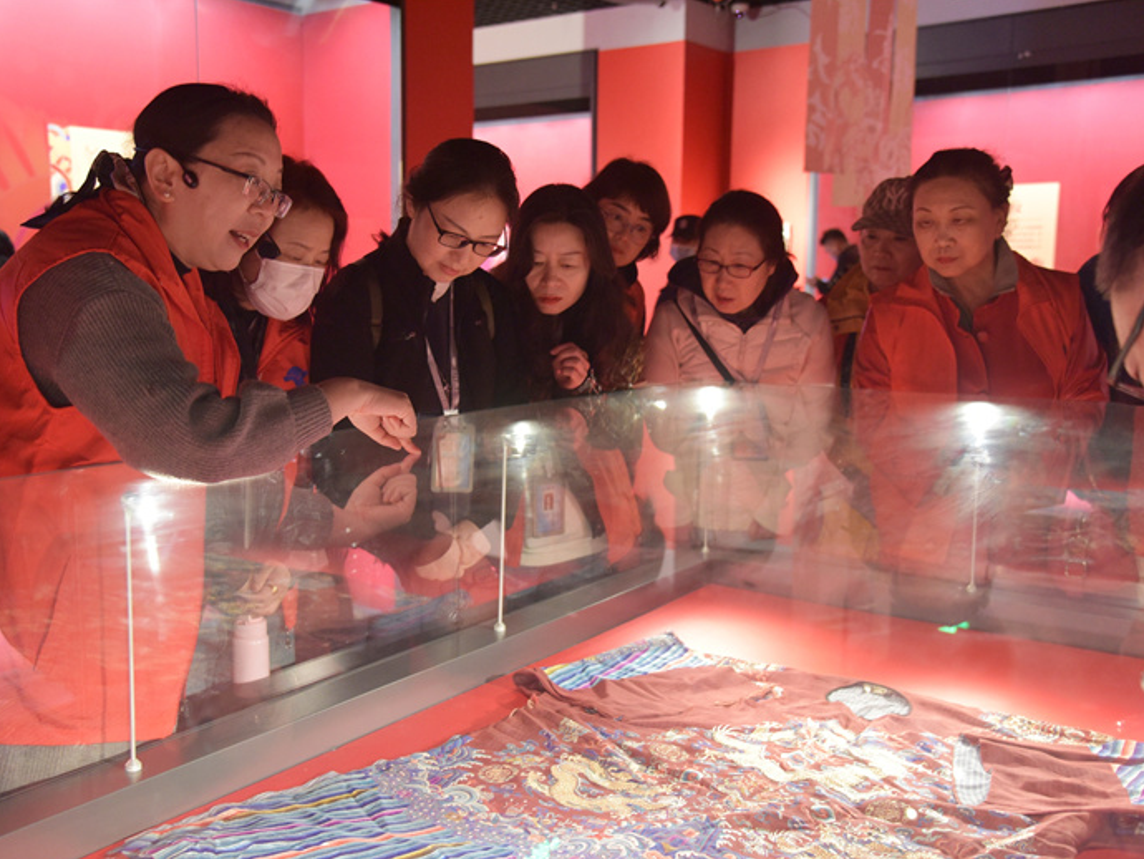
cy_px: 437
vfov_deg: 36.8
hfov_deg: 47.7
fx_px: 1289
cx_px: 494
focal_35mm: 39
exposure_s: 1/20
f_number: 4
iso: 3200
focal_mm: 35
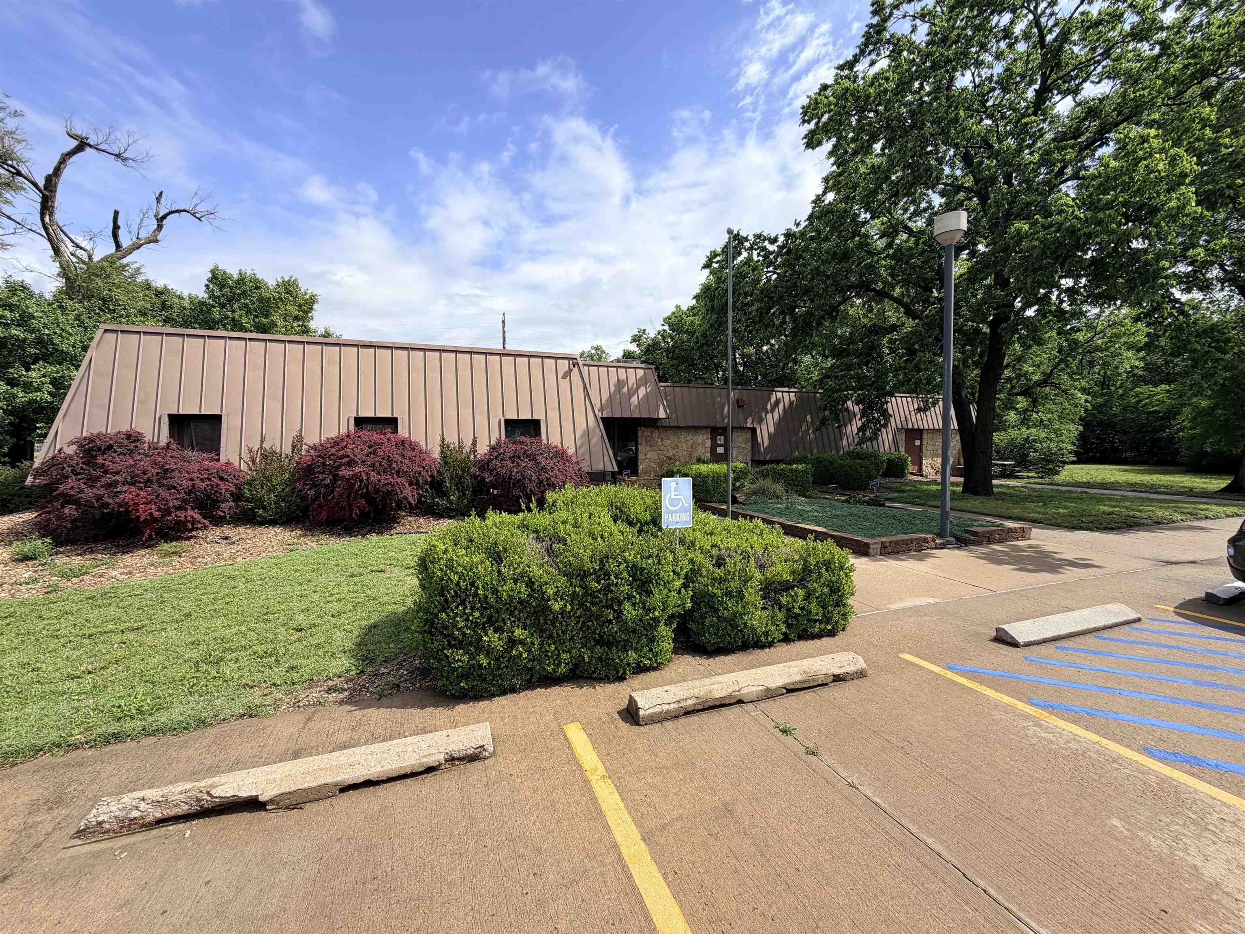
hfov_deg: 102.1
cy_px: 467
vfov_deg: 85.7
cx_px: 622
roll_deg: +1.0
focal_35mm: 14
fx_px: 504
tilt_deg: -1.5
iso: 20
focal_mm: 2.22
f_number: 2.2
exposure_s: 1/901
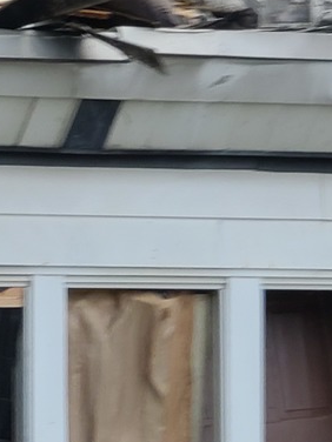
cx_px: -31
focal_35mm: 329
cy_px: 225
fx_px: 4207
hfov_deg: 4.5
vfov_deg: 6.0
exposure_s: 1/60
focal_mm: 19
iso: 80
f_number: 3.5
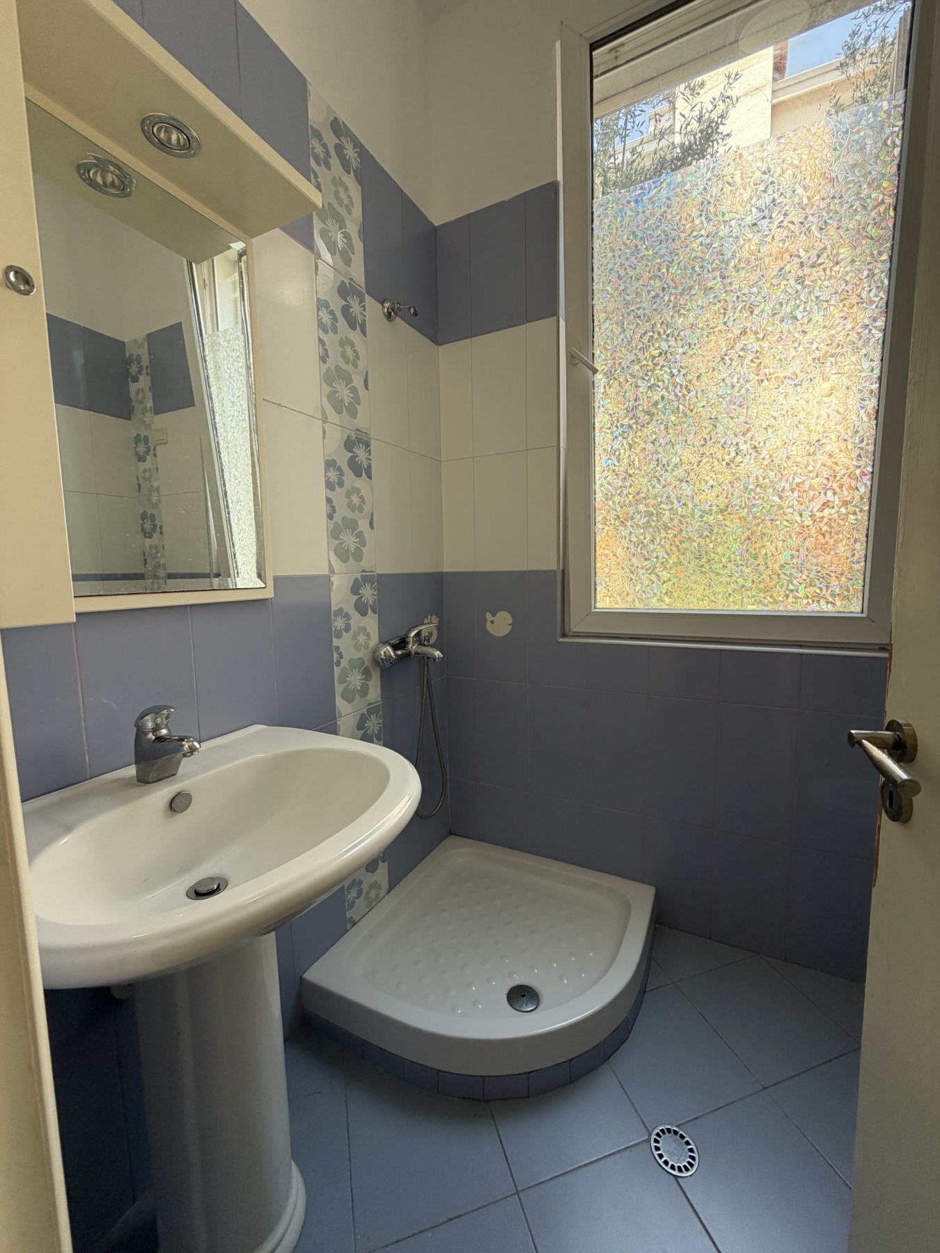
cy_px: 626
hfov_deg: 85.7
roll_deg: +0.9
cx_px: 470
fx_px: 507
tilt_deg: -4.9
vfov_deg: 102.1
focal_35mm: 14
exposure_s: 1/121
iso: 80
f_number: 2.2
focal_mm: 2.22
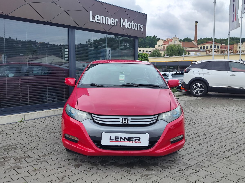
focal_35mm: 23
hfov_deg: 73.9
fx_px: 163
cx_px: 122
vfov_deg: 58.9
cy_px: 92
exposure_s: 1/679
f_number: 1.69
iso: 50
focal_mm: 7.01
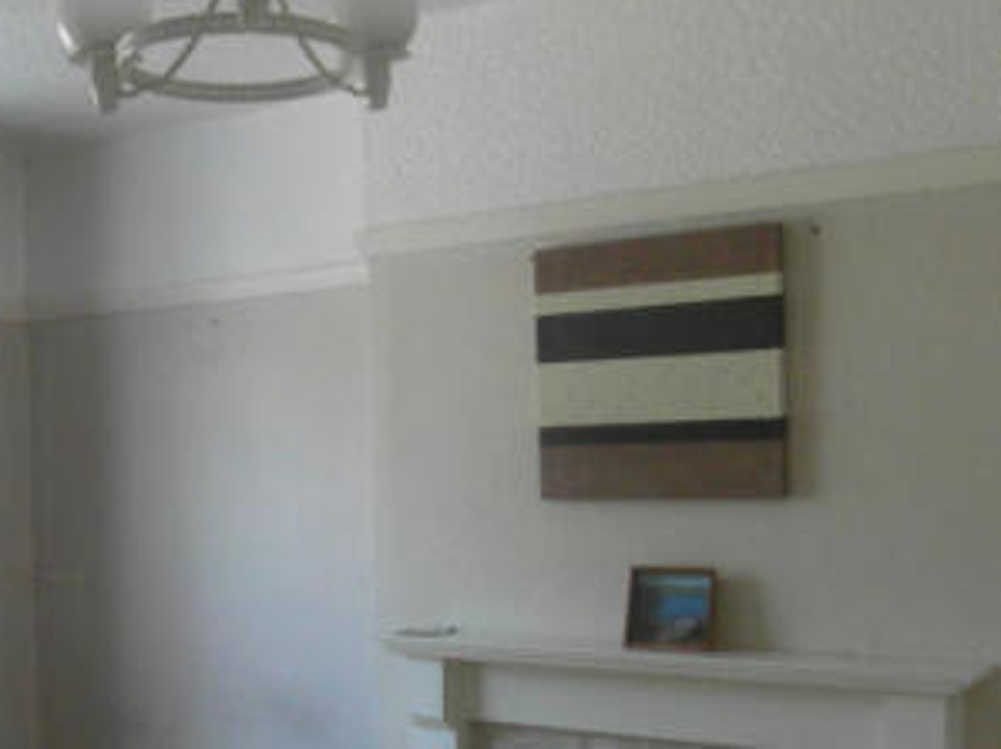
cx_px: 338
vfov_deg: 30.4
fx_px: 1358
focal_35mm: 47
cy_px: 542
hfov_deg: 40.0
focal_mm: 4
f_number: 3.2
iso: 240
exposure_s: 1/30
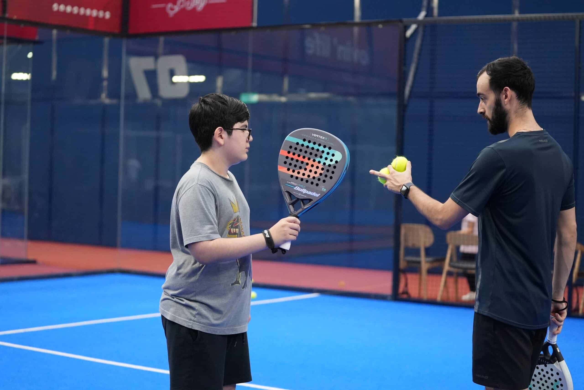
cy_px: 195
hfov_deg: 28.8
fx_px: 1136
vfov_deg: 19.5
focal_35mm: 70
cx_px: 292
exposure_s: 1/800
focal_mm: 70
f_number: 2.8
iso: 8000
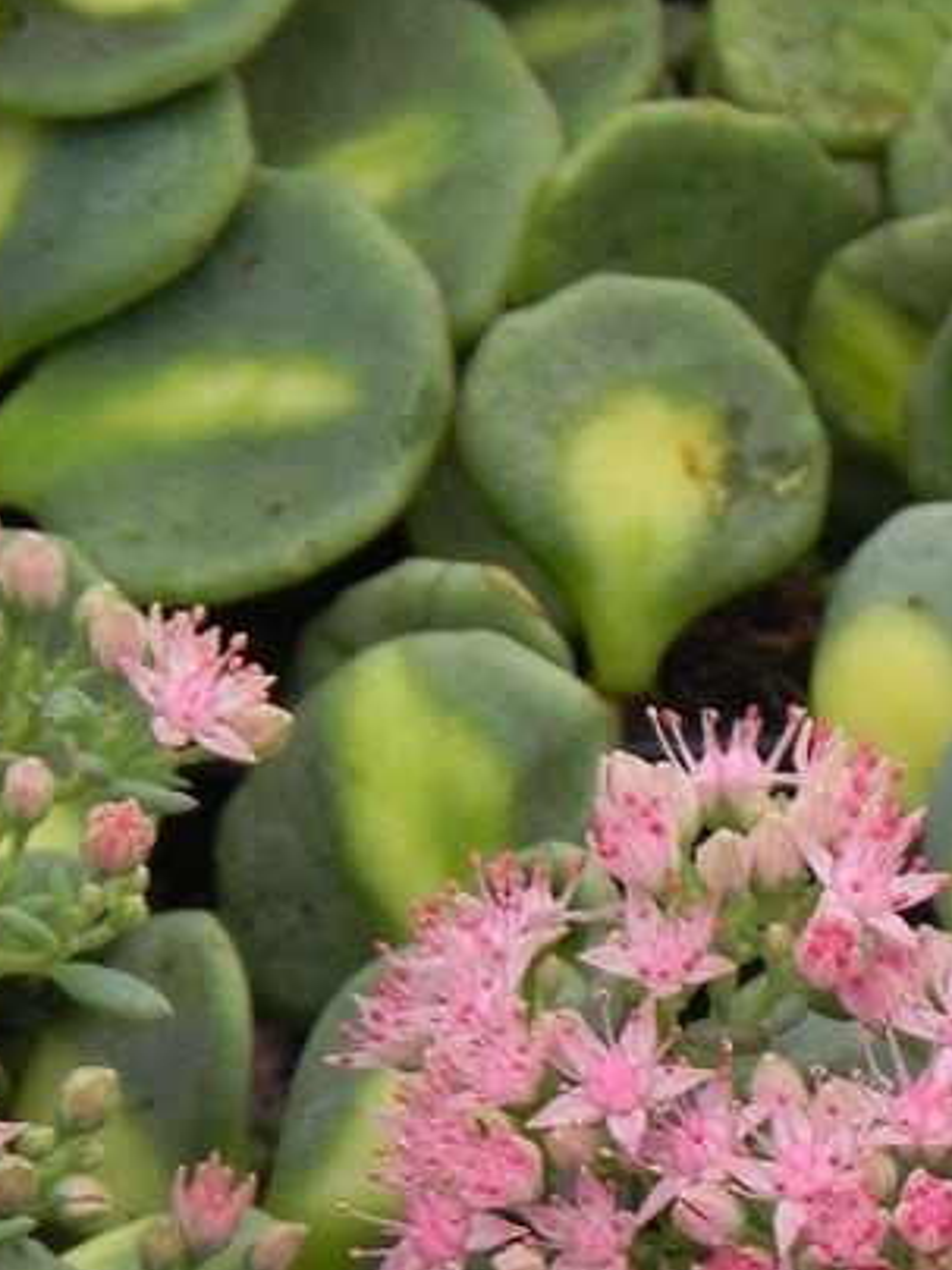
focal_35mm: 489
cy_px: 993
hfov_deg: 3.0
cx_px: 493
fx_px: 17931
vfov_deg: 4.1
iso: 160
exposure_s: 1/30
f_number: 5
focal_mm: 44
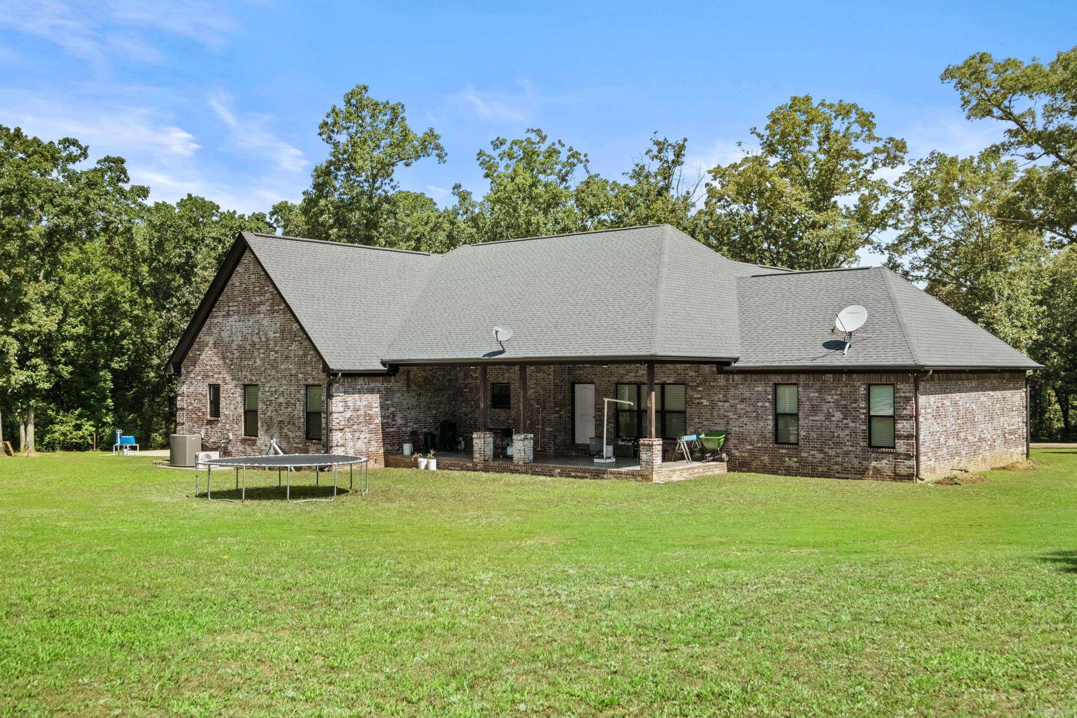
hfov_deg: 53.1
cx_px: 538
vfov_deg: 36.9
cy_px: 359
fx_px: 1077
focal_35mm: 36
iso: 1250
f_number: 8
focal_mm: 24
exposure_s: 1/320
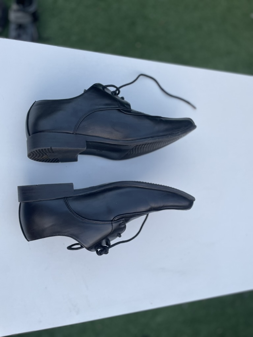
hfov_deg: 53.1
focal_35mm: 26
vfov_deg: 67.3
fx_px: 253
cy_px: 168
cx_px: 126
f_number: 1.6
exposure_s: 1/121
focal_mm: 4.2
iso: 64
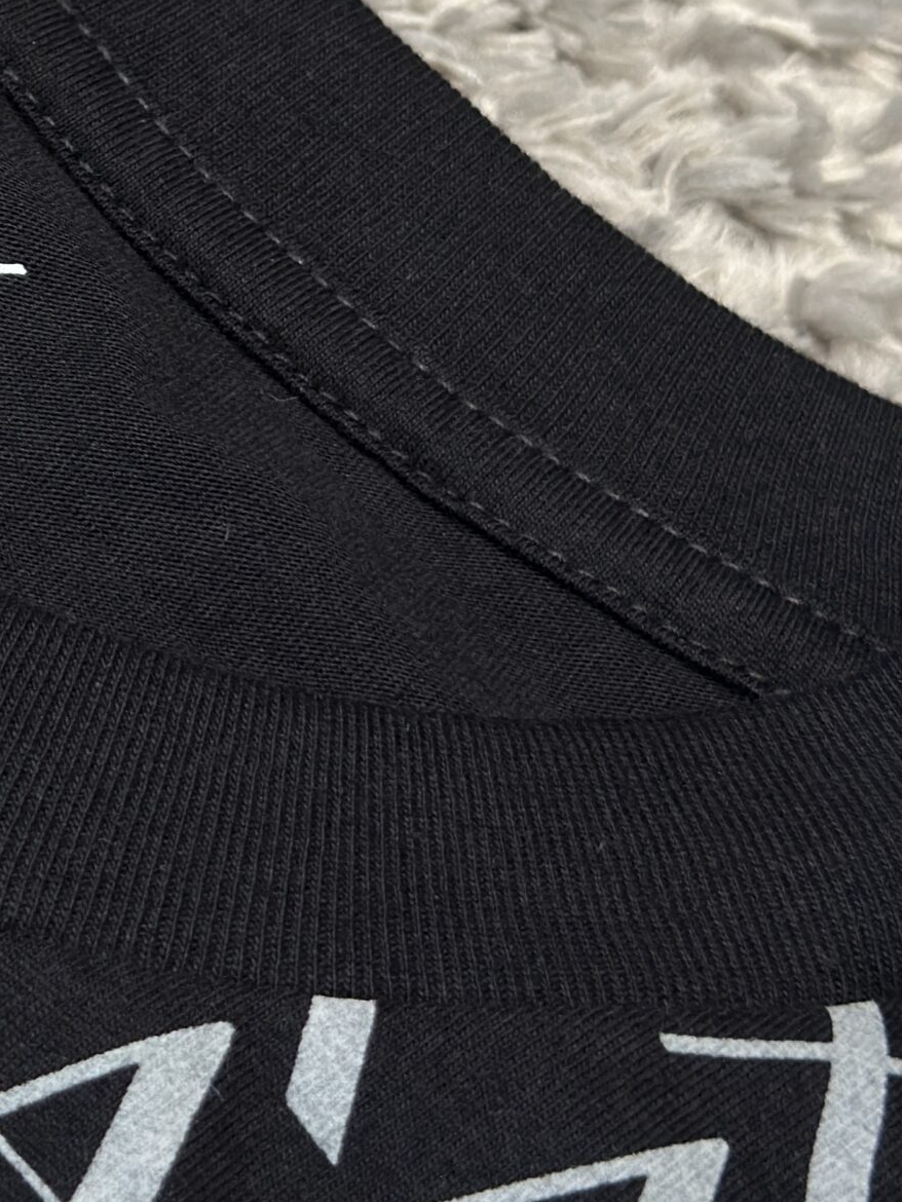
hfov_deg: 14.0
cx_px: 81
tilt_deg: -50.9
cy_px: 145
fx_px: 3647
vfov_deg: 18.4
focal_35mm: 105
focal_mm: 6.86
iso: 80
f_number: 1.78
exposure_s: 1/60
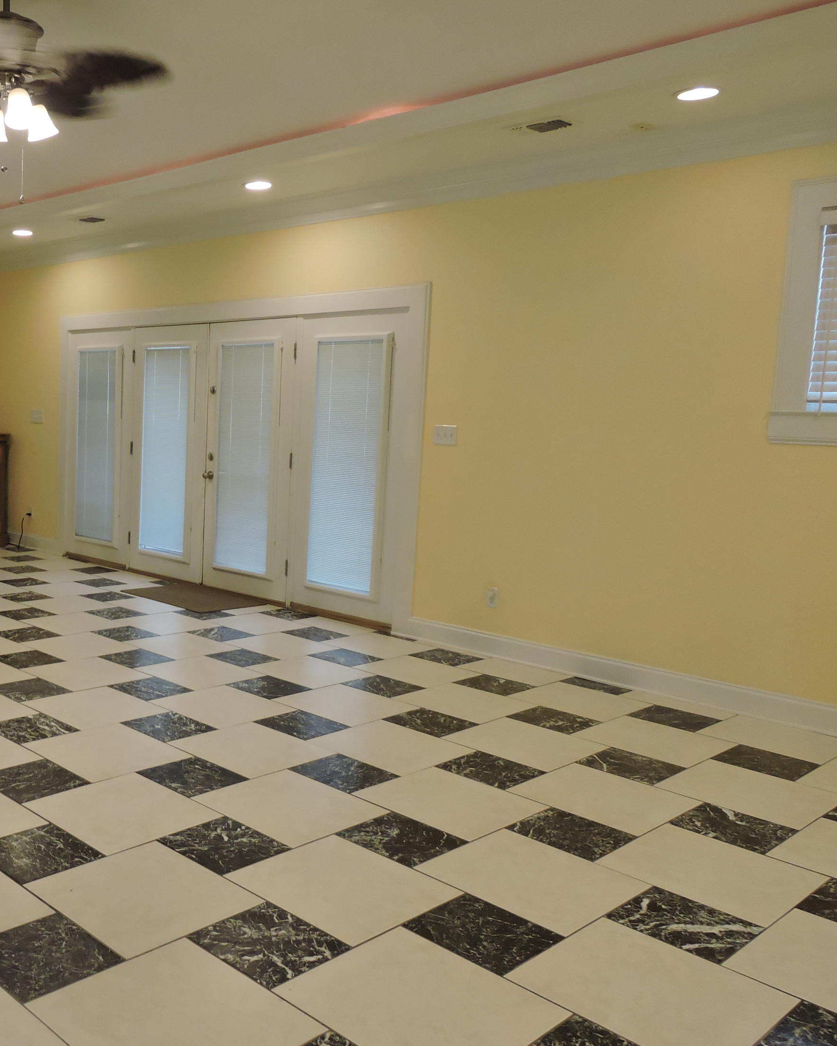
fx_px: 991
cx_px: 149
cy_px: 532
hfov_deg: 43.3
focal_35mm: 32
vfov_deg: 55.7
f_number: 3.3
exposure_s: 1/30
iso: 250
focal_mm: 4.3
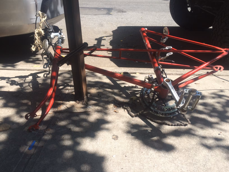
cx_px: 114
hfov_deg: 61.7
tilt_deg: -27.5
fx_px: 192
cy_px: 86
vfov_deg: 48.2
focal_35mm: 29
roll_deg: -1.7
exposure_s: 1/954
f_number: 2.2
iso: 32
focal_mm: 4.15
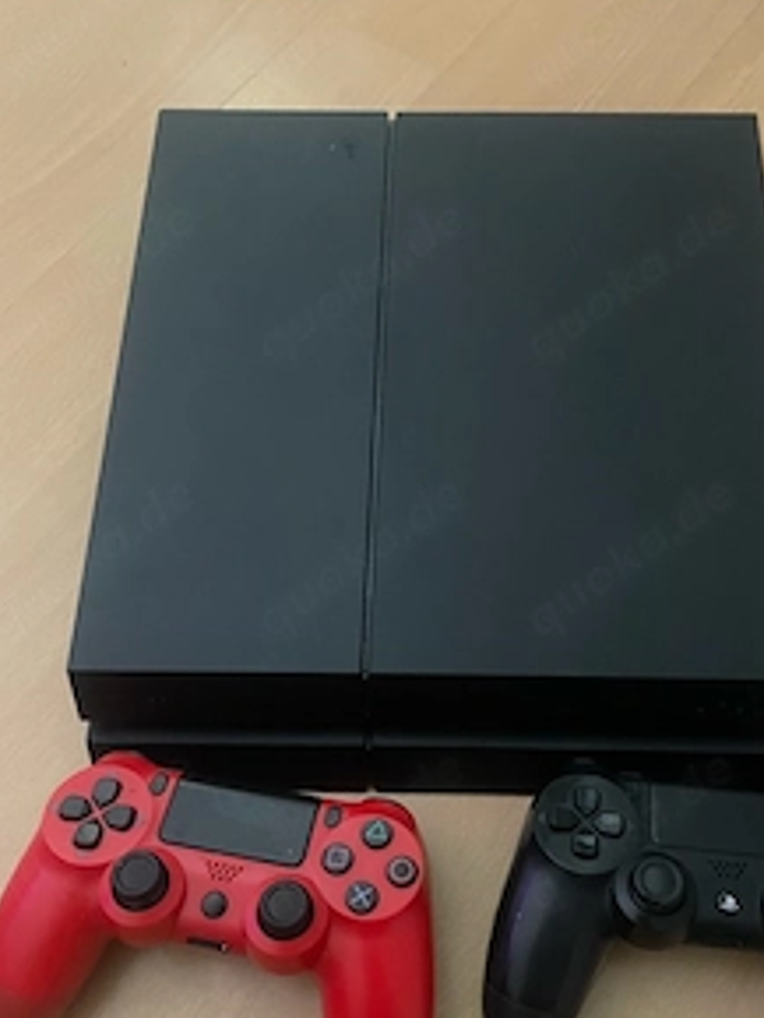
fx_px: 1059
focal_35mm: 36
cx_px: 437
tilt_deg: -66.6
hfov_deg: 39.6
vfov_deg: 51.1
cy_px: 595
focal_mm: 4.2
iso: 1000
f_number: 1.6
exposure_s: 1/30
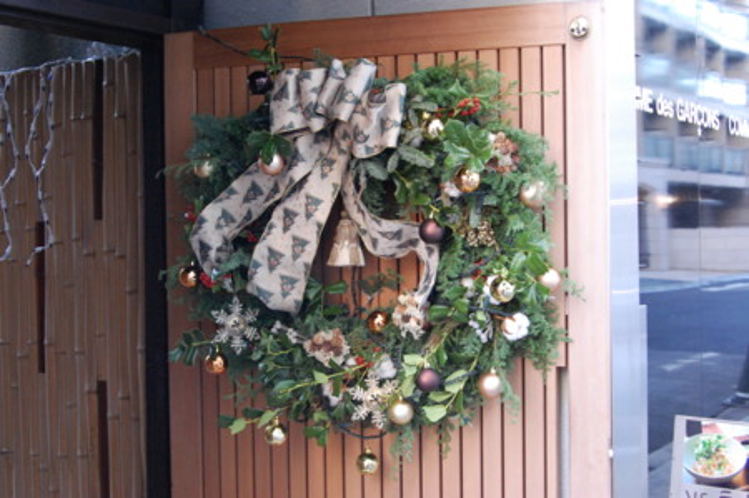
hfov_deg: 41.2
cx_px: 374
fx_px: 998
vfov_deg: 28.0
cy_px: 249
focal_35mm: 48
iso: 1600
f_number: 8
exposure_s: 1/13
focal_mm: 32
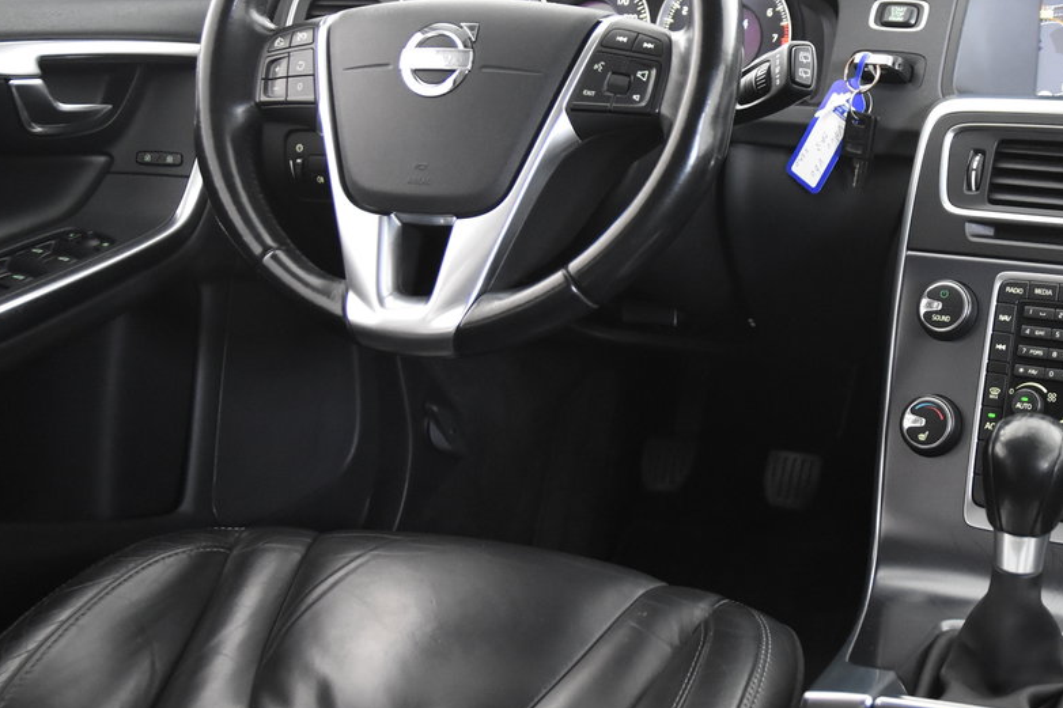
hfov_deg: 36.0
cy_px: 317
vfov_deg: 25.0
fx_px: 1594
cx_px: 810
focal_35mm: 54
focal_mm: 22
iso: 3200
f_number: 3
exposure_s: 1/30
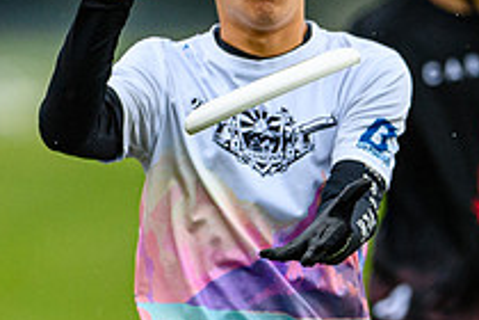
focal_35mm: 1702
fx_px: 22644
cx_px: 293
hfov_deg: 1.2
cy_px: 330
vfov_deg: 0.8
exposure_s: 1/1250
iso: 800
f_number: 3.2
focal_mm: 400
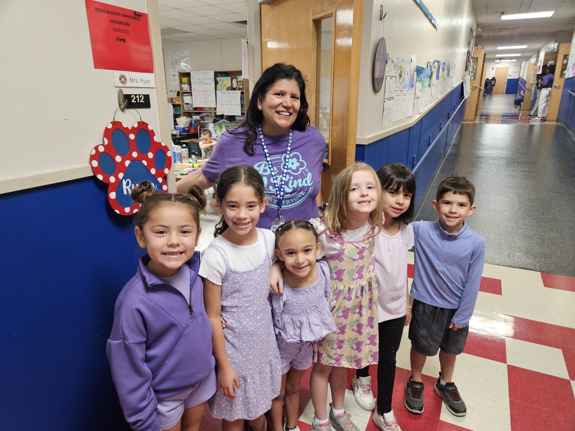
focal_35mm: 23
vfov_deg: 58.9
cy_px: 216
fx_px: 382
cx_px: 288
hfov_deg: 73.9
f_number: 1.8
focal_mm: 5.4
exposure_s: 1/120
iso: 500
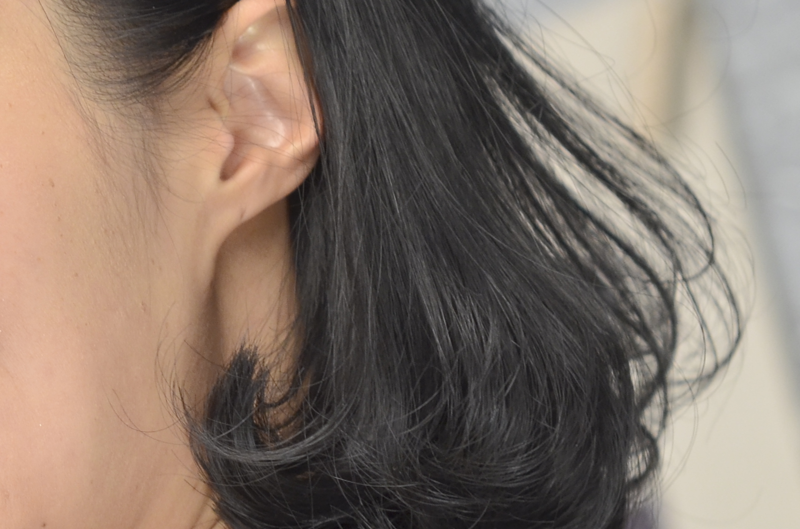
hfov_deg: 4.5
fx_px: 10077
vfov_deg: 3.0
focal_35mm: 454
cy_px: 288
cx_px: -294
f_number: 4
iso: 400
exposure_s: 1/160
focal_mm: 105
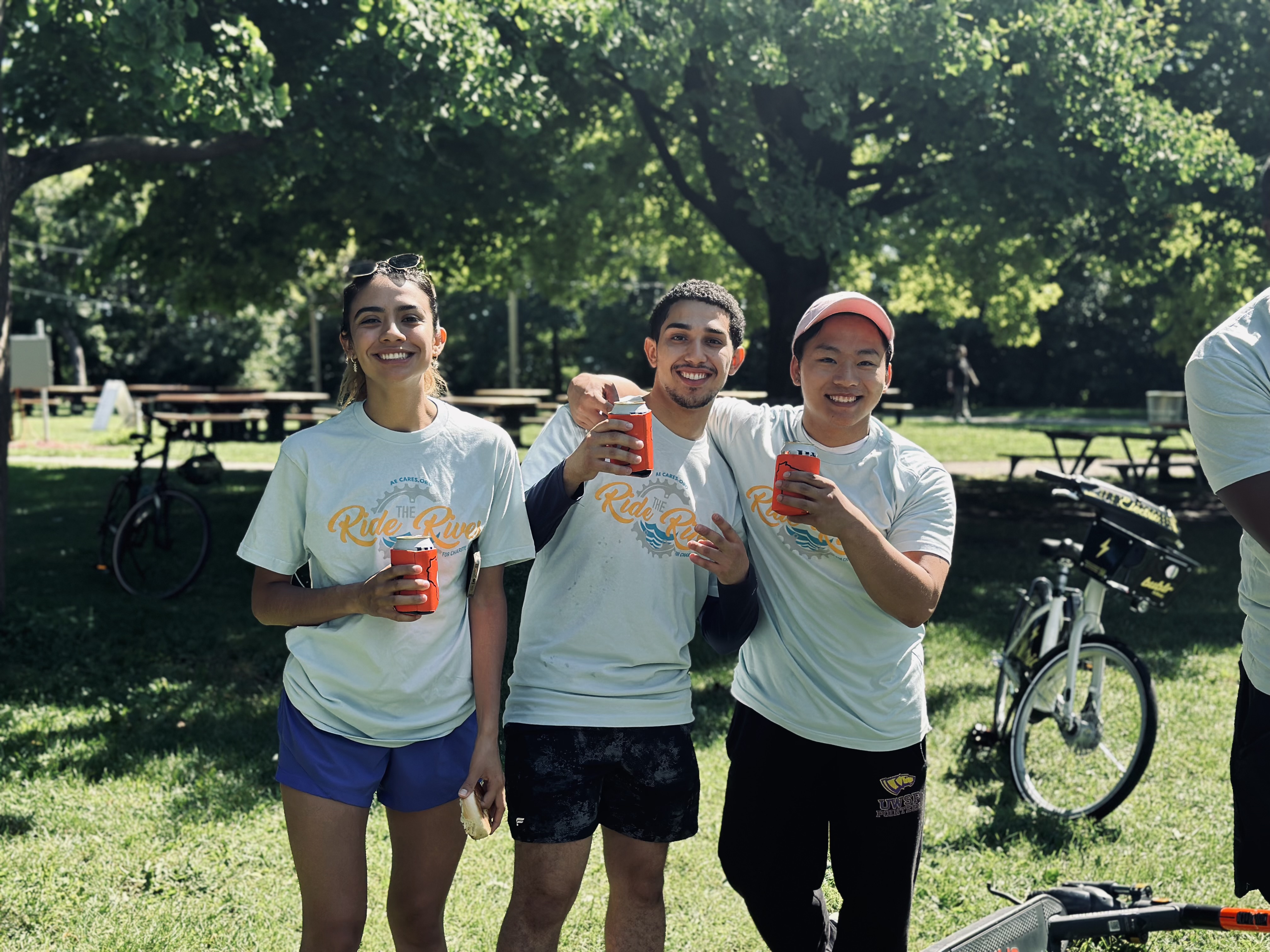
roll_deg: +1.6
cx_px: 635
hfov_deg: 39.7
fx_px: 1761
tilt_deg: -3.5
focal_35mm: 48
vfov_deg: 30.3
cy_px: 476
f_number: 1.78
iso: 80
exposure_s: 1/1258
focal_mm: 6.86
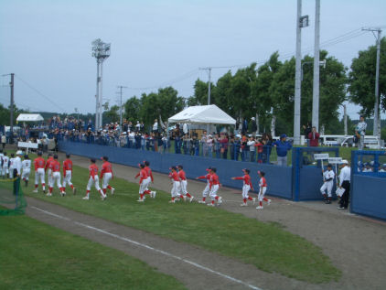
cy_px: 145
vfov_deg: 23.7
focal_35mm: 62
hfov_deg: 31.2
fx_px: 692
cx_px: 193
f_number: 5.6
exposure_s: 1/500
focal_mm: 10.2
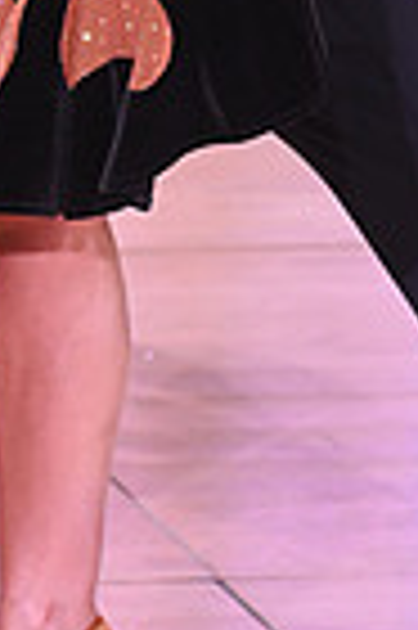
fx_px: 7402
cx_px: 16
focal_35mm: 424
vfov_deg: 4.8
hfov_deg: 3.2
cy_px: -310
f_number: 4.5
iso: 2500
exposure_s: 1/320
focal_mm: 102
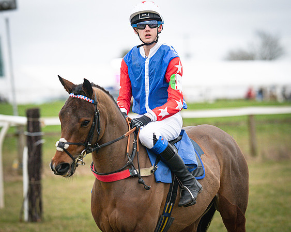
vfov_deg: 6.8
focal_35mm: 227
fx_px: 1959
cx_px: 130
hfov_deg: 8.5
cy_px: 116
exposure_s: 1/1150
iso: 640
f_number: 2.2
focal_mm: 135
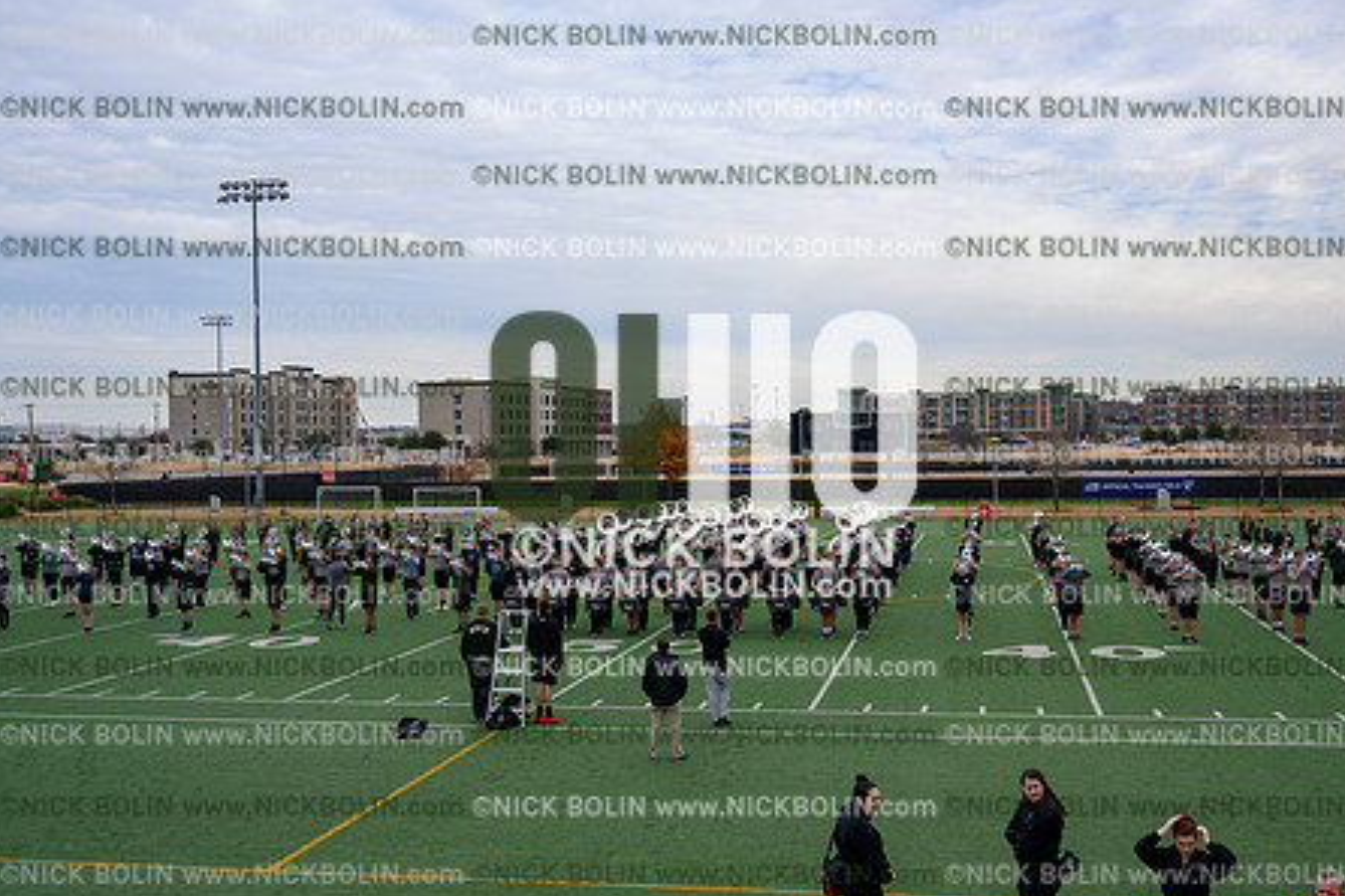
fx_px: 1531
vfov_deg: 32.6
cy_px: 457
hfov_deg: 47.4
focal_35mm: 41
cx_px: 703
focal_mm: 31.5
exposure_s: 1/1250
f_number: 4
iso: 200
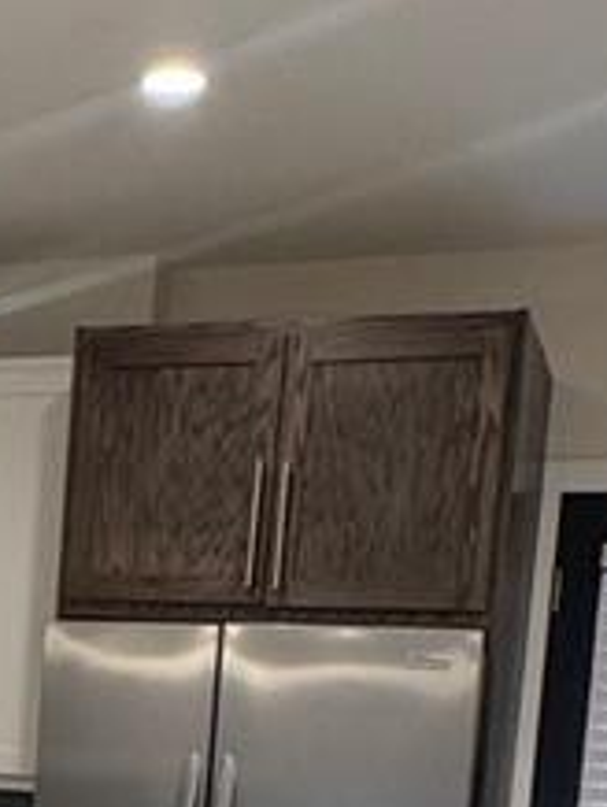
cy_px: 907
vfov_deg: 23.6
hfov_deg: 17.7
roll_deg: -4.1
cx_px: -218
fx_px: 1797
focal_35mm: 77
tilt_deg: -6.2
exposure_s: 1/120
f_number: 2.2
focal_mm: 2.22
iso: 250
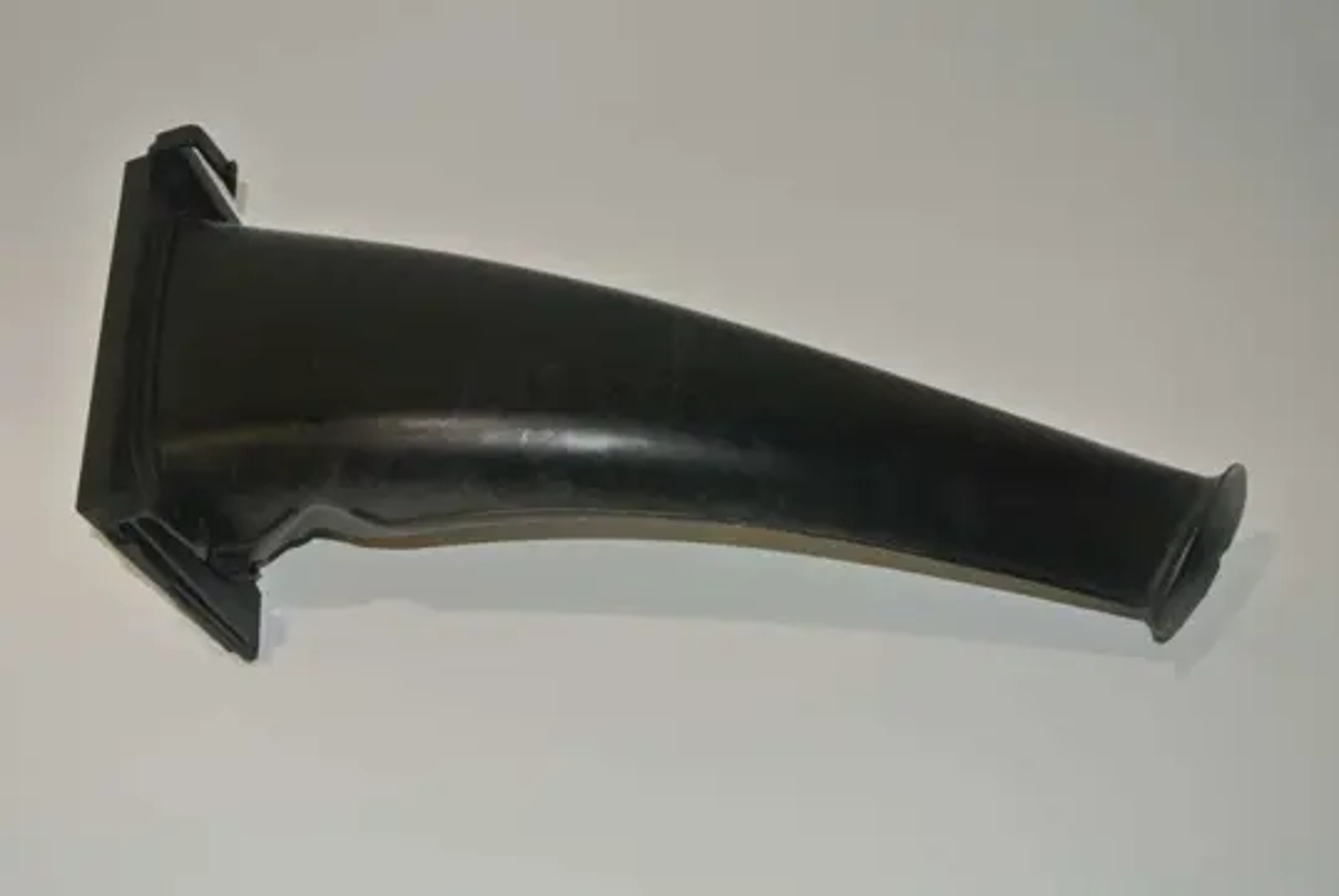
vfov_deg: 28.7
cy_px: 448
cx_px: 670
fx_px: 1750
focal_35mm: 47
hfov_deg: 41.9
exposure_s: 1/60
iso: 200
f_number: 4.5
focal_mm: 17.5
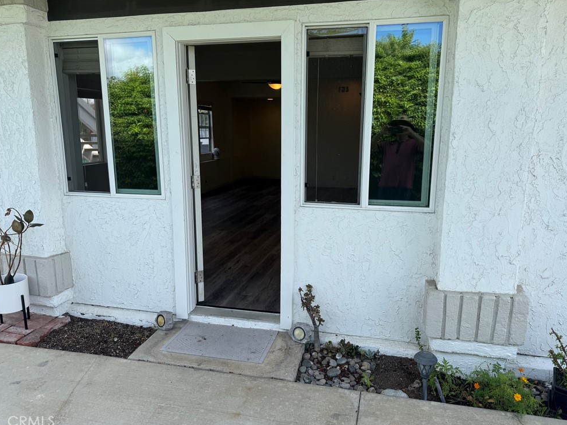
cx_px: 289
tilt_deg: -10.0
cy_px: 208
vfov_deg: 54.9
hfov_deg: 69.4
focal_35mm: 25
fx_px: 409
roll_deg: -0.4
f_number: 1.78
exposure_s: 1/1005
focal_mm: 6.76
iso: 80
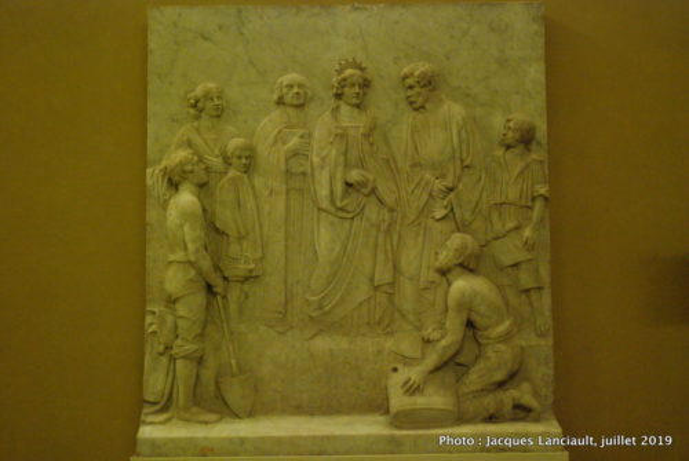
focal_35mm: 51
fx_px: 978
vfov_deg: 26.6
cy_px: 230
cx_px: 344
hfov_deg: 38.8
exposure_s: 1/30
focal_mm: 34
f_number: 4.2
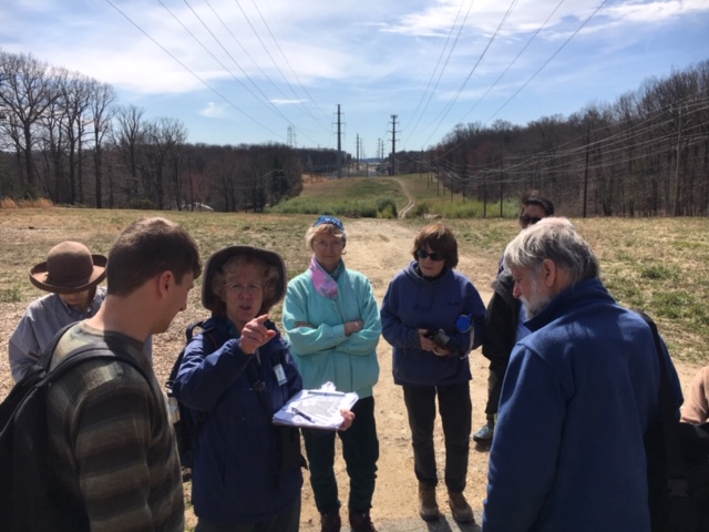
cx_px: 354
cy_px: 266
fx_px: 594
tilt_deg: -9.3
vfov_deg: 48.2
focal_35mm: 29
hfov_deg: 61.7
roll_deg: -1.4
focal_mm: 4.15
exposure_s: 1/2653
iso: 25
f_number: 2.2
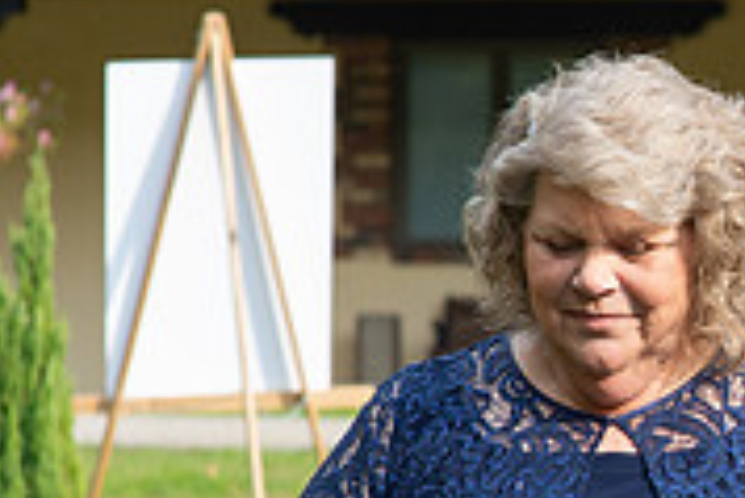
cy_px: 527
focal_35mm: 300
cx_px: 1046
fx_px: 6213
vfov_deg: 4.6
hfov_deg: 6.8
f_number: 5.6
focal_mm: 85
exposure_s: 1/640
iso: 640
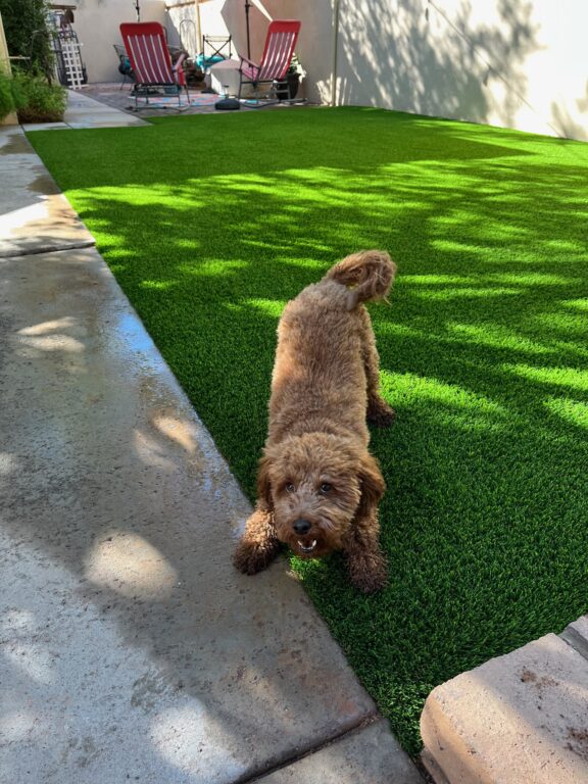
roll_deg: +1.1
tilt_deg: -30.8
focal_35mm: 26
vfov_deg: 67.3
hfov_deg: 53.1
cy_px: 392
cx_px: 294
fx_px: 589
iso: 50
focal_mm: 5.1
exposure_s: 1/174
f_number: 1.6
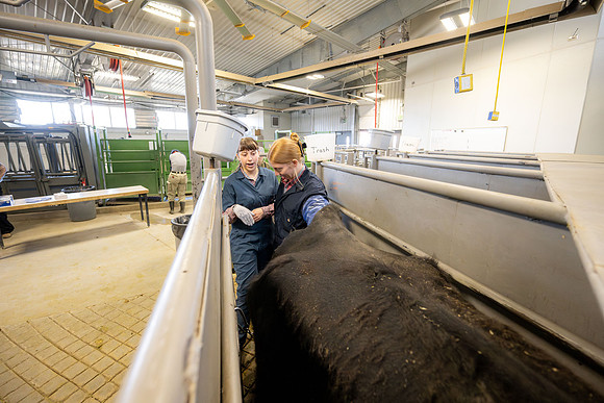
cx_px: 288
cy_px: 192
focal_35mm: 16
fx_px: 264
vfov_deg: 74.8
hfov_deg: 97.7
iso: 5000
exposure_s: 1/250
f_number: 4
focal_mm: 15
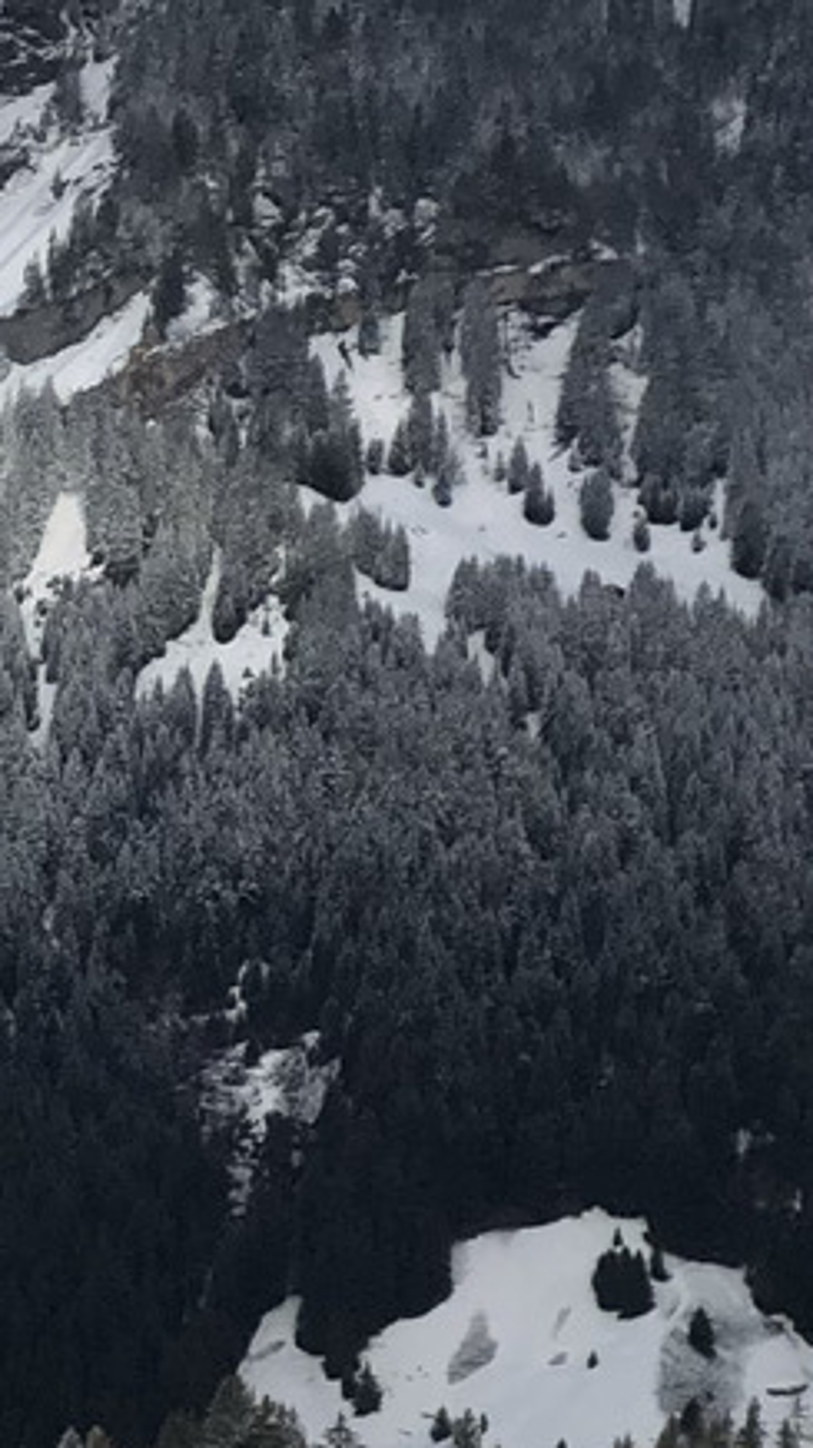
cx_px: -1726
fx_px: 7978
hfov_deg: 5.4
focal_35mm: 208
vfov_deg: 10.3
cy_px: 1408
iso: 16
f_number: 2.4
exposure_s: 1/2315
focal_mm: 6
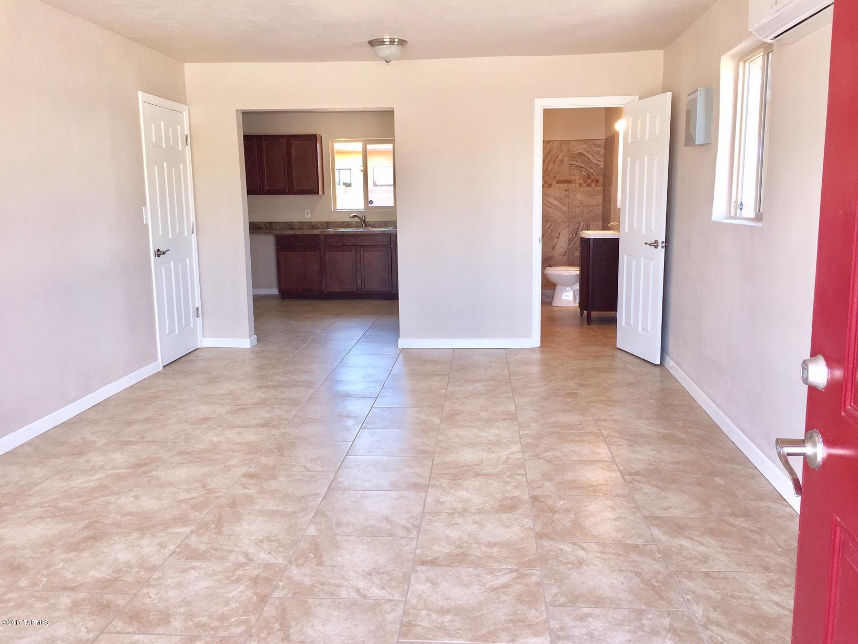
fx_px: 719
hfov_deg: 61.7
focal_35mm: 29
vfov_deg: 48.2
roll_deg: +0.4
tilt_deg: -8.9
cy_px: 322
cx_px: 429
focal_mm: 4.15
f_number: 2.2
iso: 32
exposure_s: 1/46
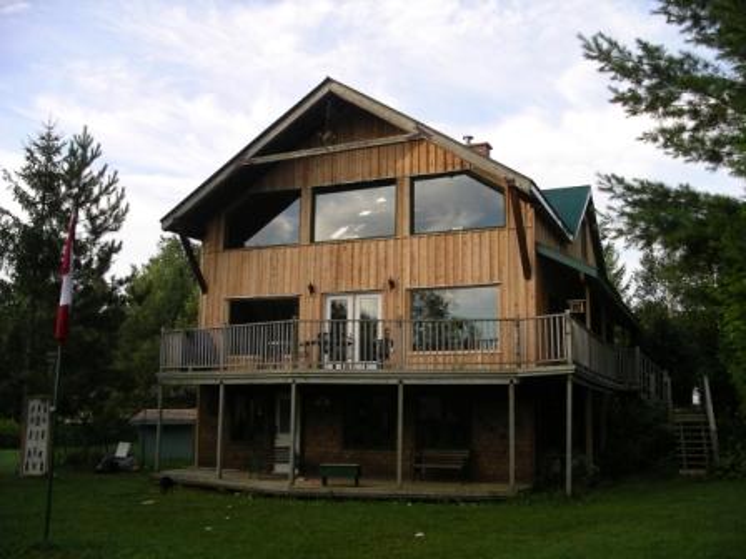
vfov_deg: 38.7
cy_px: 280
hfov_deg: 50.1
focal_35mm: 37
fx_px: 797
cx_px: 373
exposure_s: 1/200
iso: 64
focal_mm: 7.8
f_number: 3.2
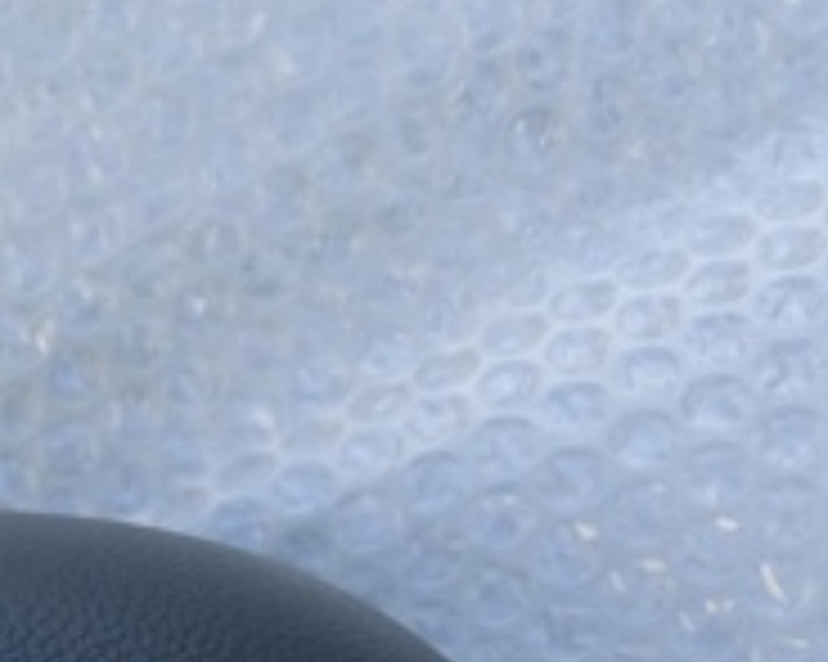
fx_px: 2082
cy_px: 979
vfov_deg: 16.5
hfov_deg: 20.6
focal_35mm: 85
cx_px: -230
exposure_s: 1/444
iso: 50
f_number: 1.8
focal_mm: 4.69
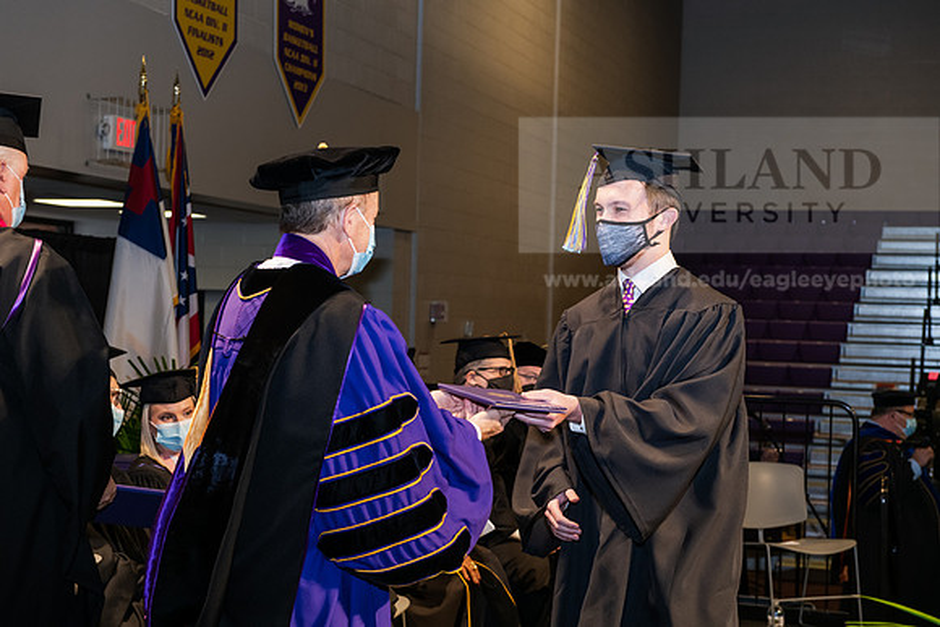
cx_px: 470
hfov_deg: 32.4
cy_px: 314
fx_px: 1619
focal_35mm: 62
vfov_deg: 21.9
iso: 1600
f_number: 6.3
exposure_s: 1/200
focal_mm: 62
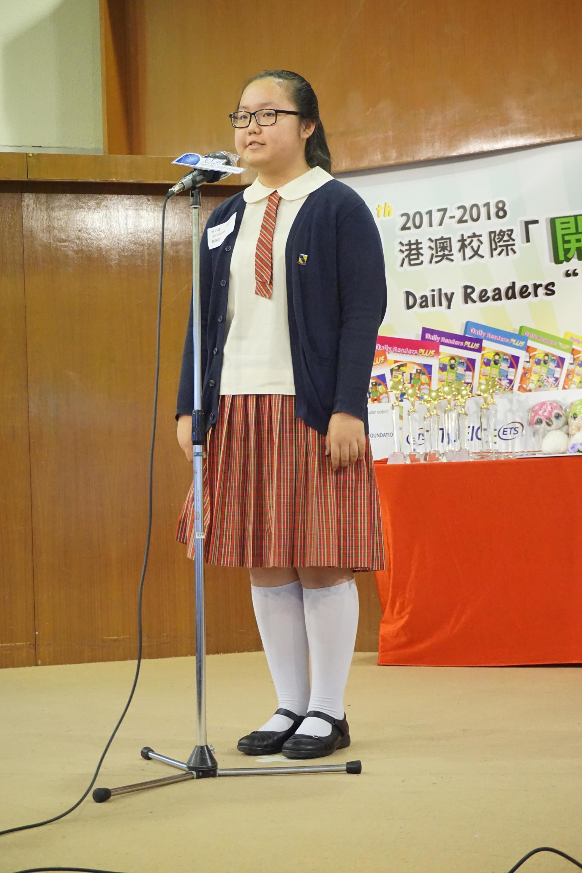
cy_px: 436
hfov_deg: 19.7
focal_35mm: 69
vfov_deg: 29.2
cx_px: 291
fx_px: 1673
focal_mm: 46
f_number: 5.6
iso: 3200
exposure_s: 1/60
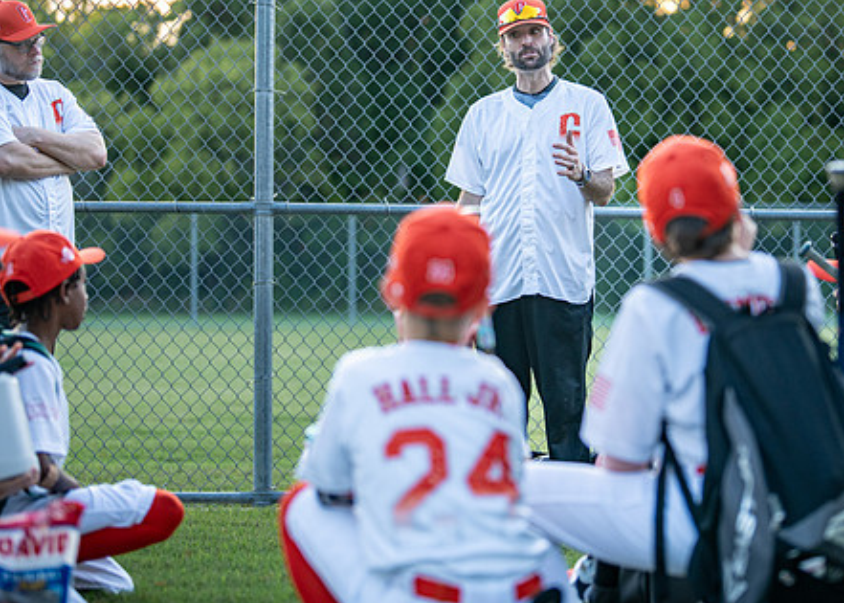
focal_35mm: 84
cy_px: 182
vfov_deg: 17.0
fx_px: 2014
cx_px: 541
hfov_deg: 23.6
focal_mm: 50
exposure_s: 1/1000
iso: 250
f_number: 1.2
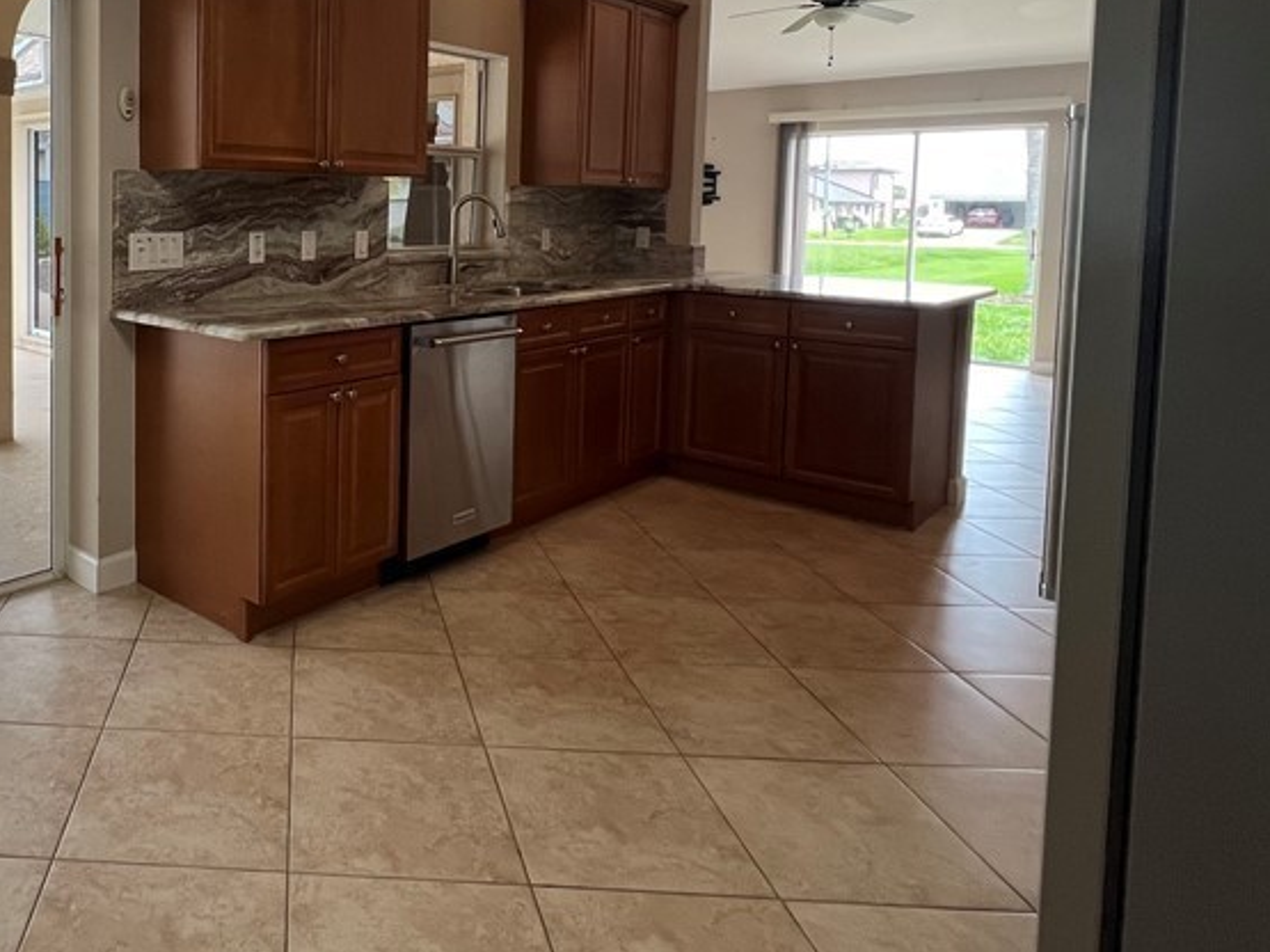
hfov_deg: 65.1
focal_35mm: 24
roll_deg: -0.8
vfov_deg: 54.7
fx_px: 880
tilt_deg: -4.3
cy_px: 263
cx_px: 252
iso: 125
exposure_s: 1/120
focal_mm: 1.57
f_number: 1.8
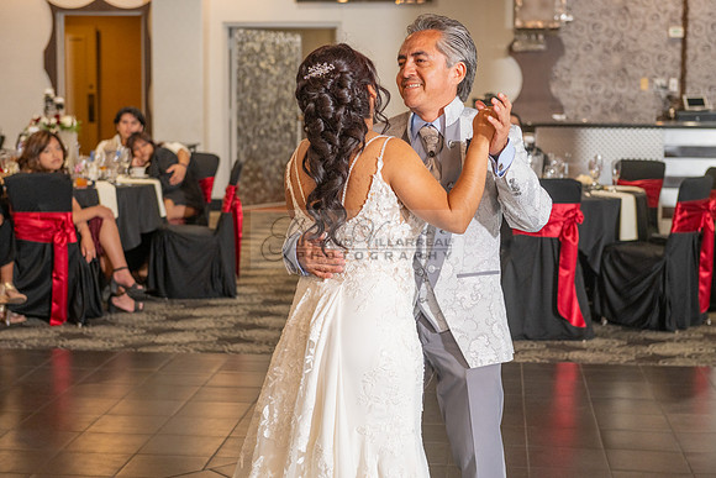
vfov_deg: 19.5
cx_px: 358
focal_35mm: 70
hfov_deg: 28.8
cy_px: 239
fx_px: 1392
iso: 800
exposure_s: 1/125
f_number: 4.5
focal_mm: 70
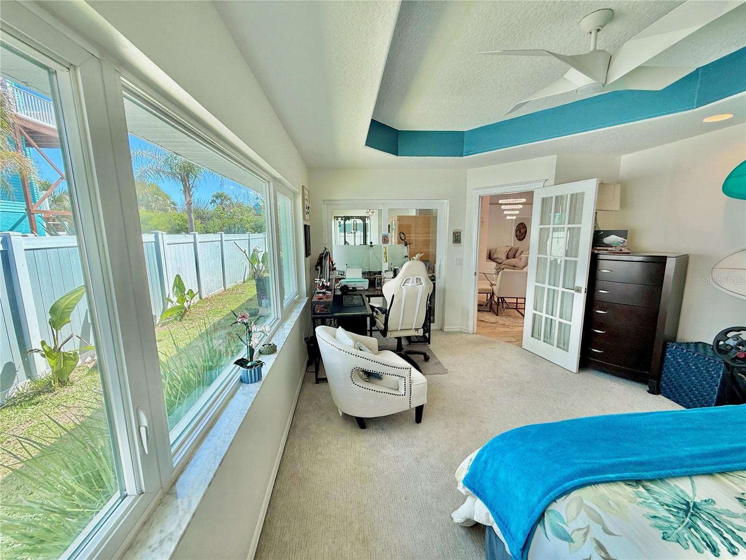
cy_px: 280
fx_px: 302
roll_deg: +0.1
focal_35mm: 14
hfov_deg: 102.1
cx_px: 373
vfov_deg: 85.7
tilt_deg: -9.1
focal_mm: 2.22
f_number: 2.2
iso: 64
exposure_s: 1/128
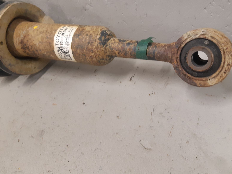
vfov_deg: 41.4
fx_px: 228
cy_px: 61
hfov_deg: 53.9
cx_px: 127
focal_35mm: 34
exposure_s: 1/50
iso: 200
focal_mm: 3.93
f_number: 1.7
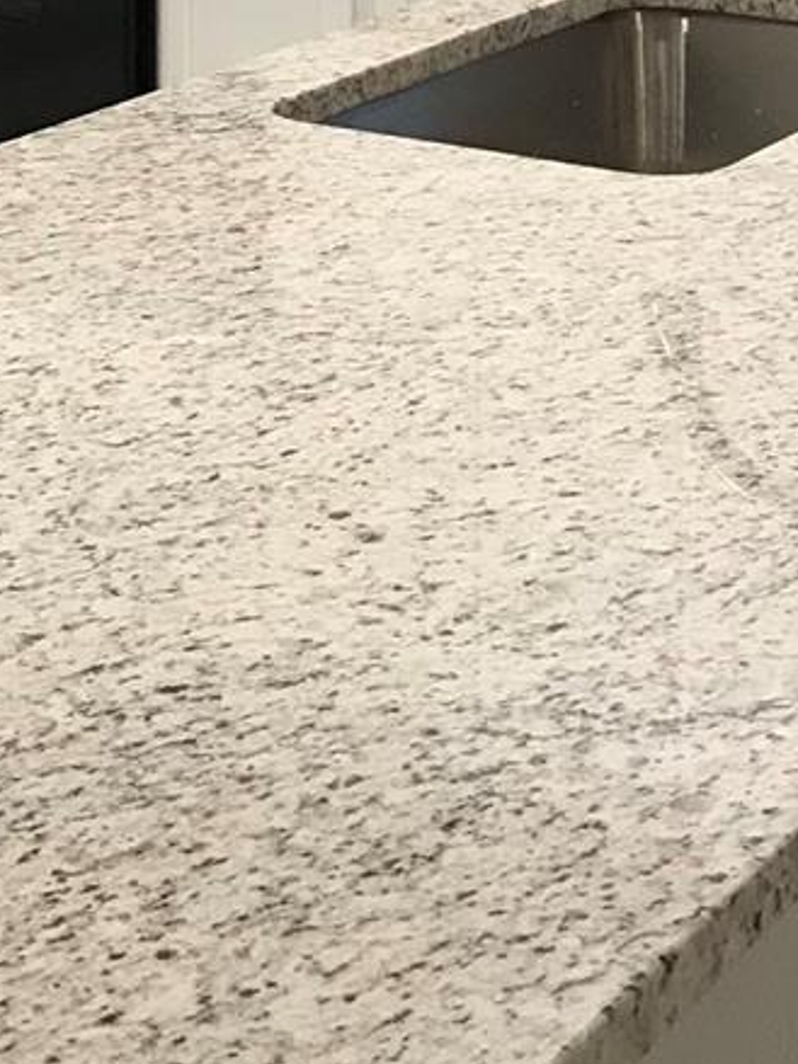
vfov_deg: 18.5
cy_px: -356
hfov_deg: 15.1
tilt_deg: -4.8
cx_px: 313
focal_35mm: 98
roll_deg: -0.6
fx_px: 3014
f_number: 1.8
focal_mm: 3.99
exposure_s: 1/17
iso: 40
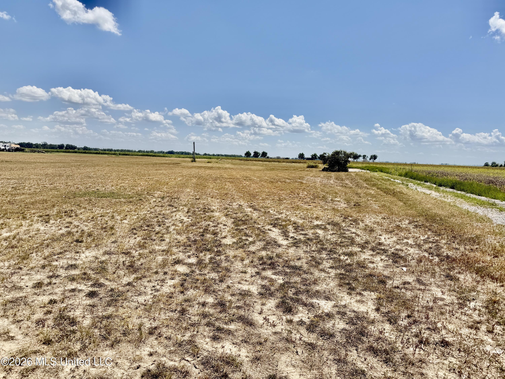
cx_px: 252
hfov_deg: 71.6
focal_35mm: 24
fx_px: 350
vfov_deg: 56.8
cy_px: 190
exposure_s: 1/8130
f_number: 1.78
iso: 80
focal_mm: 6.76
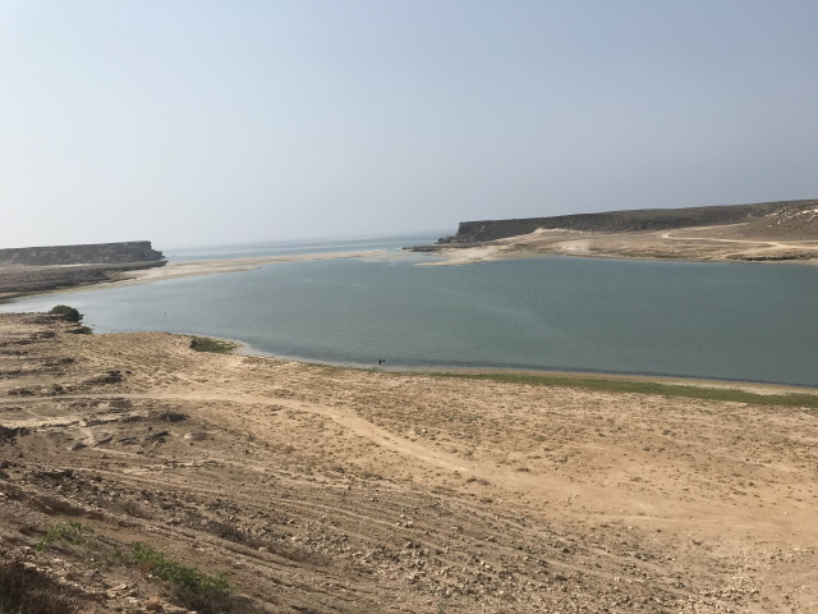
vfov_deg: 49.7
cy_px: 307
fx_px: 662
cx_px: 409
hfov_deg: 63.4
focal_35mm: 28
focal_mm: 3.99
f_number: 1.8
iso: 25
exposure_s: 1/6849
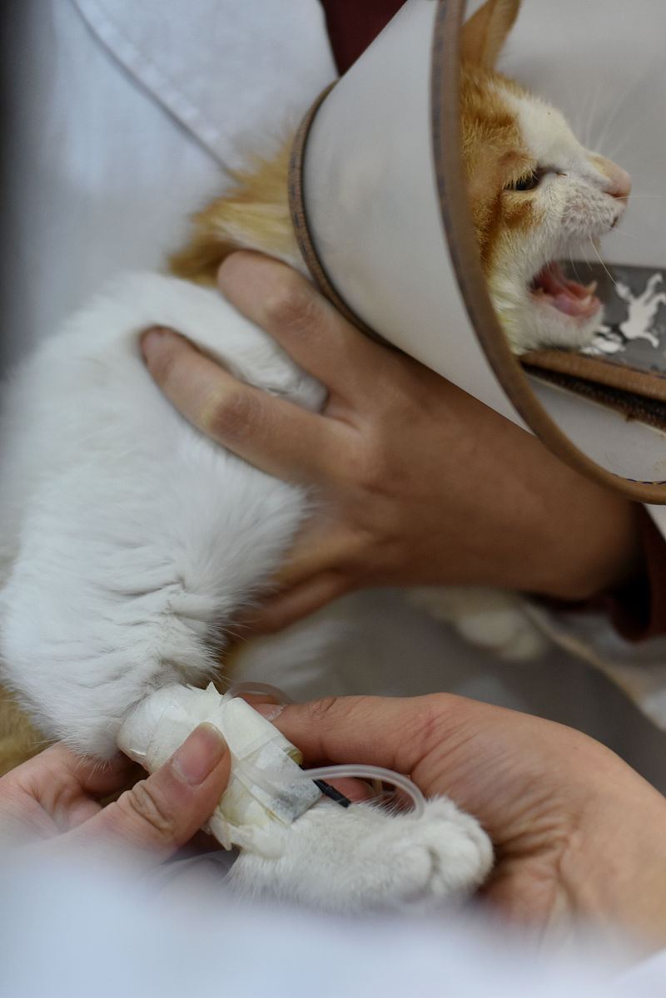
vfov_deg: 27.0
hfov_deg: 18.2
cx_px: 333
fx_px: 2081
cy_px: 499
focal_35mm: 75
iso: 800
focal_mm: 50
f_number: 2.8
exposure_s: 1/200
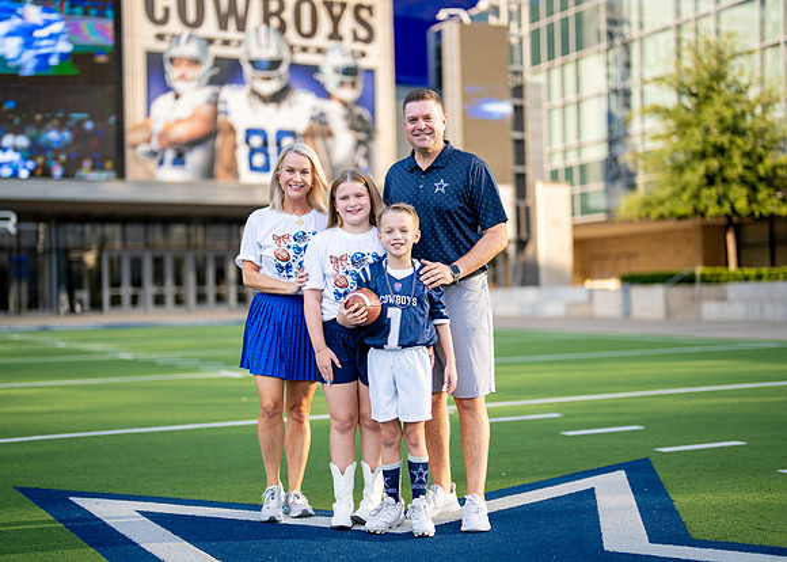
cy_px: 282
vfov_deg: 26.5
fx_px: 1193
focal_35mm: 53
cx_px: 386
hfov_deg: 36.5
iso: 100
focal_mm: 50
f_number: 1.2
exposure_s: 1/2000
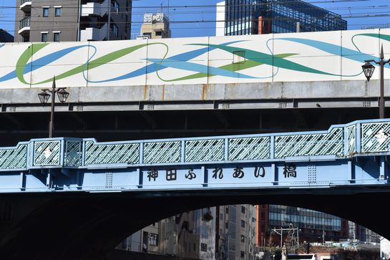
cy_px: 130
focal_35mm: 82
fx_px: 893
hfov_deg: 24.6
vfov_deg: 16.5
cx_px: 195
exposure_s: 1/400
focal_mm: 55
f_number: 10
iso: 200
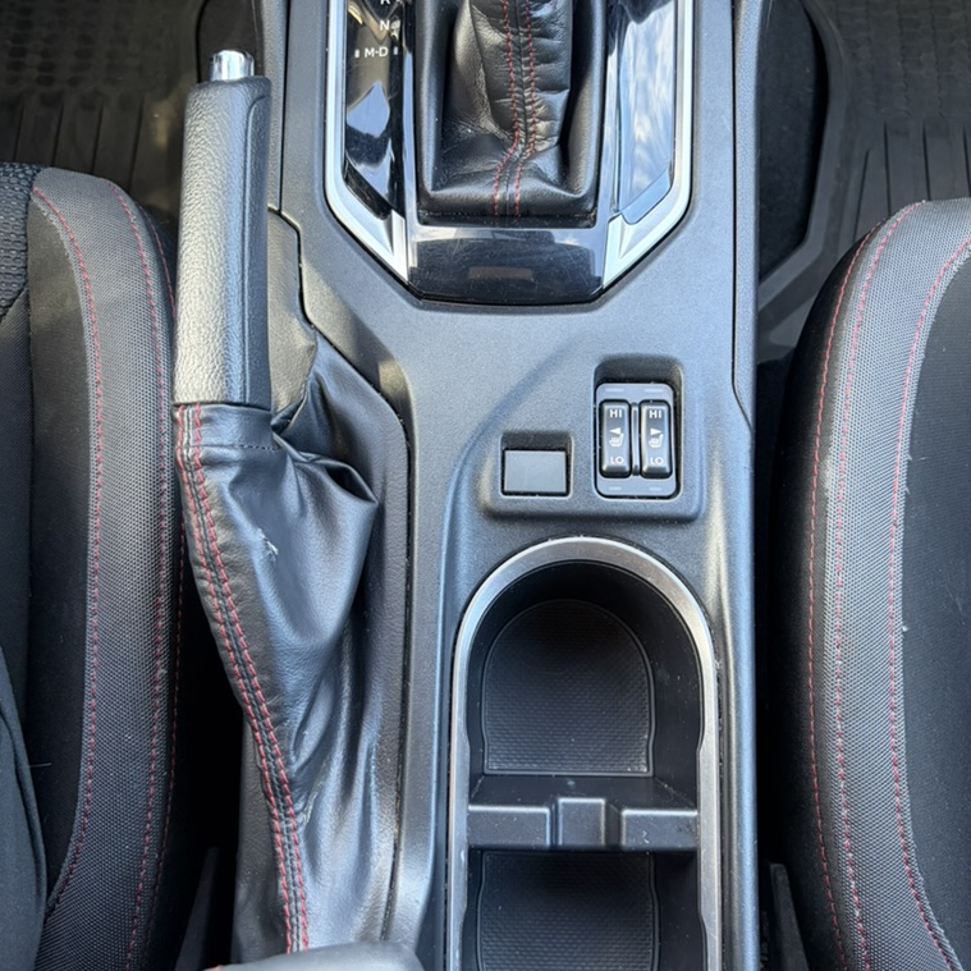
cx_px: 484
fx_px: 984
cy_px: 466
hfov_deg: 52.5
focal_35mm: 31
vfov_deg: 52.5
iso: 200
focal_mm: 5.96
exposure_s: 1/48
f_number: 1.6
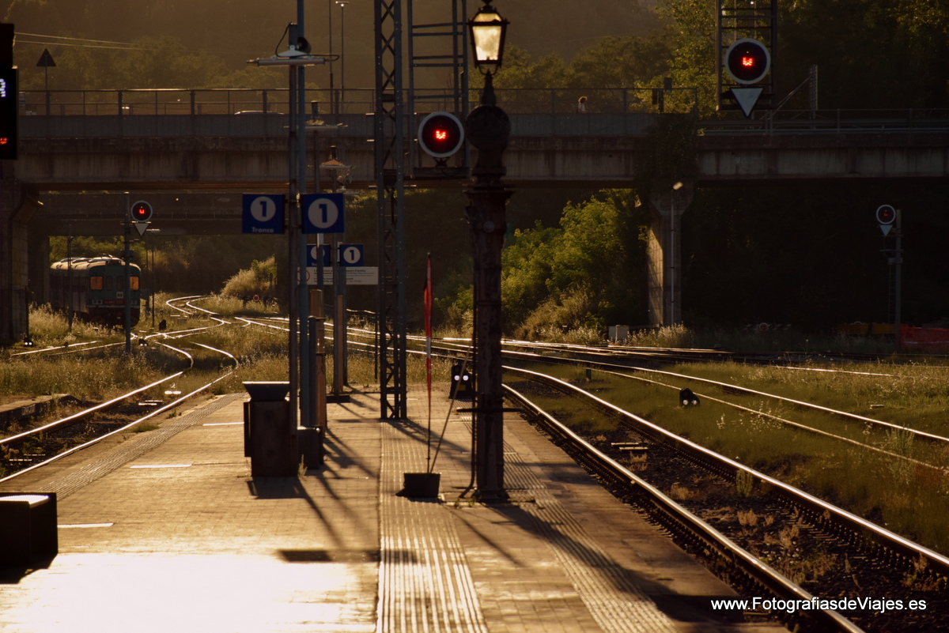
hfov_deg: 9.8
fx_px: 5538
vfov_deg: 6.5
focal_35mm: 210
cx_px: 474
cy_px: 316
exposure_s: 1/2000
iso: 360
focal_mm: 140
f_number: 8
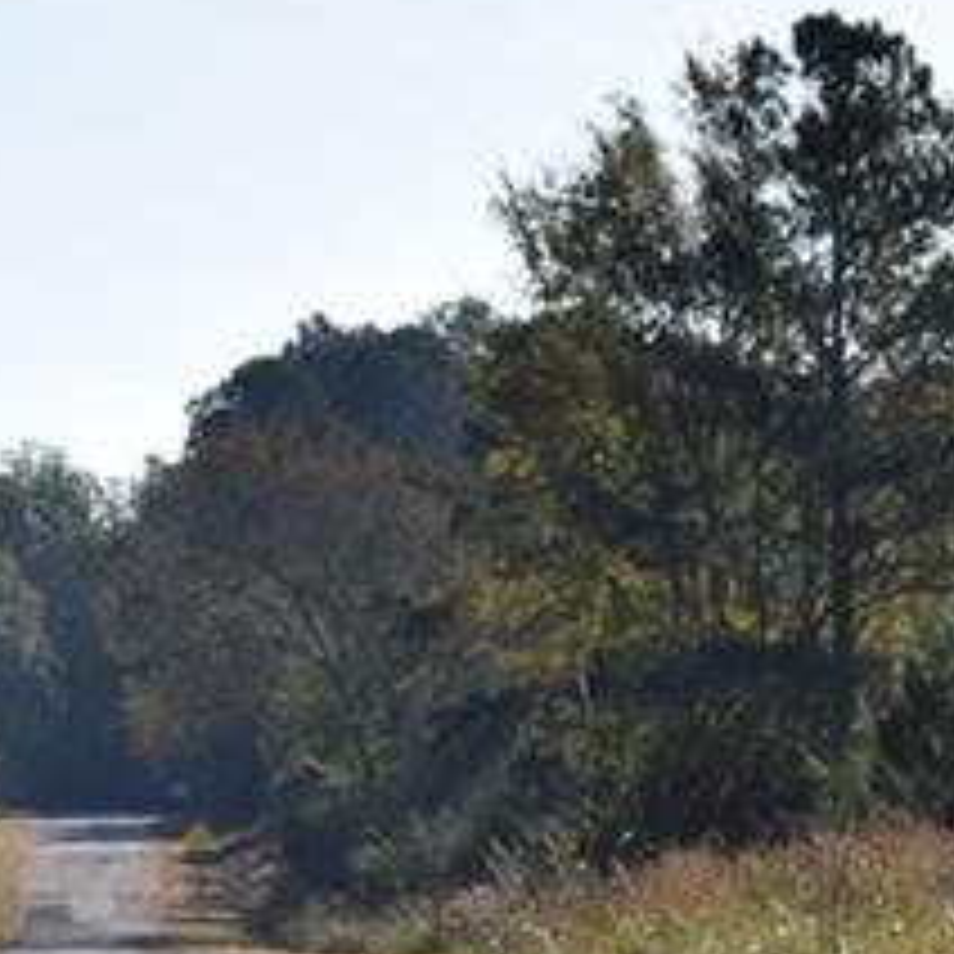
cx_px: 828
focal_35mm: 338
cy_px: 1323
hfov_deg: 5.2
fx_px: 10540
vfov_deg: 5.1
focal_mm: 55
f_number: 11
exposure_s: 1/200
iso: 100
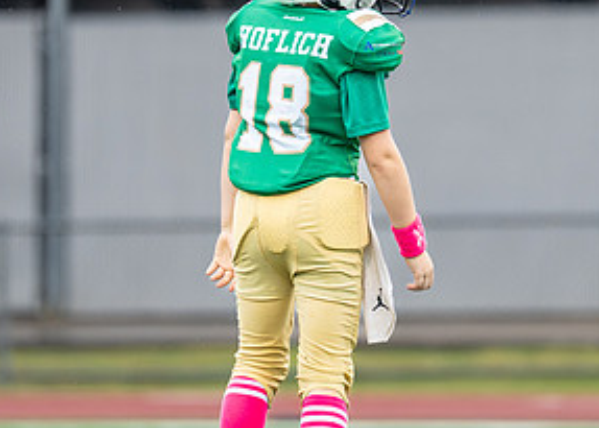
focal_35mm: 646
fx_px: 10990
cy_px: 23
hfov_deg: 3.1
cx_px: 357
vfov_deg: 2.2
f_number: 2.8
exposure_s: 1/1000
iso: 400
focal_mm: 200
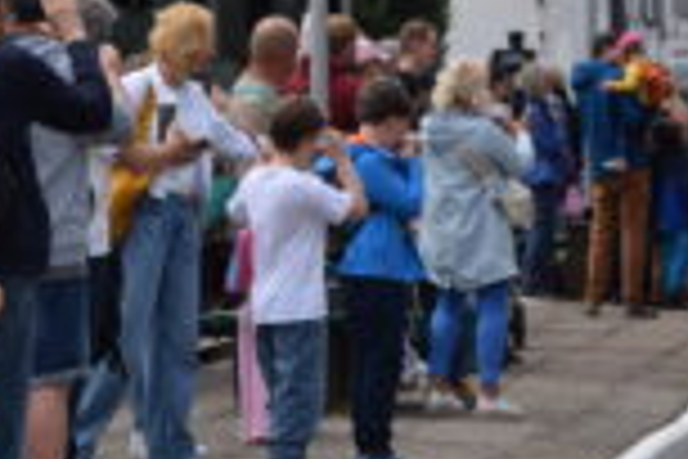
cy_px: 63
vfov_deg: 4.1
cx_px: 600
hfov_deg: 6.2
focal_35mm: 332
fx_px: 6344
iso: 200
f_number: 9
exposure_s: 1/320
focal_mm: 86
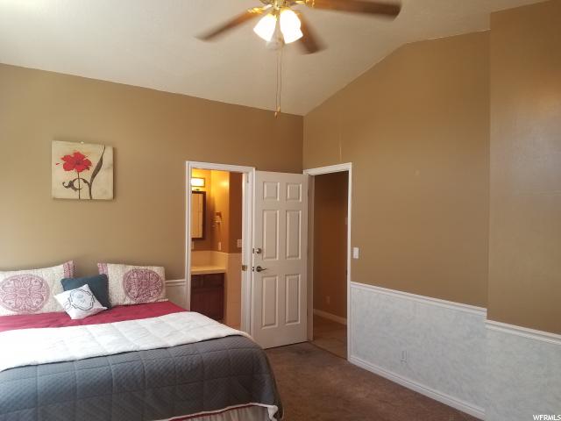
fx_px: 421
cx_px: 280
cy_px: 210
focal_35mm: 26
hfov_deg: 67.3
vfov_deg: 53.1
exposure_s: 1/60
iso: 80
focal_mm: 4.2
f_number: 1.7
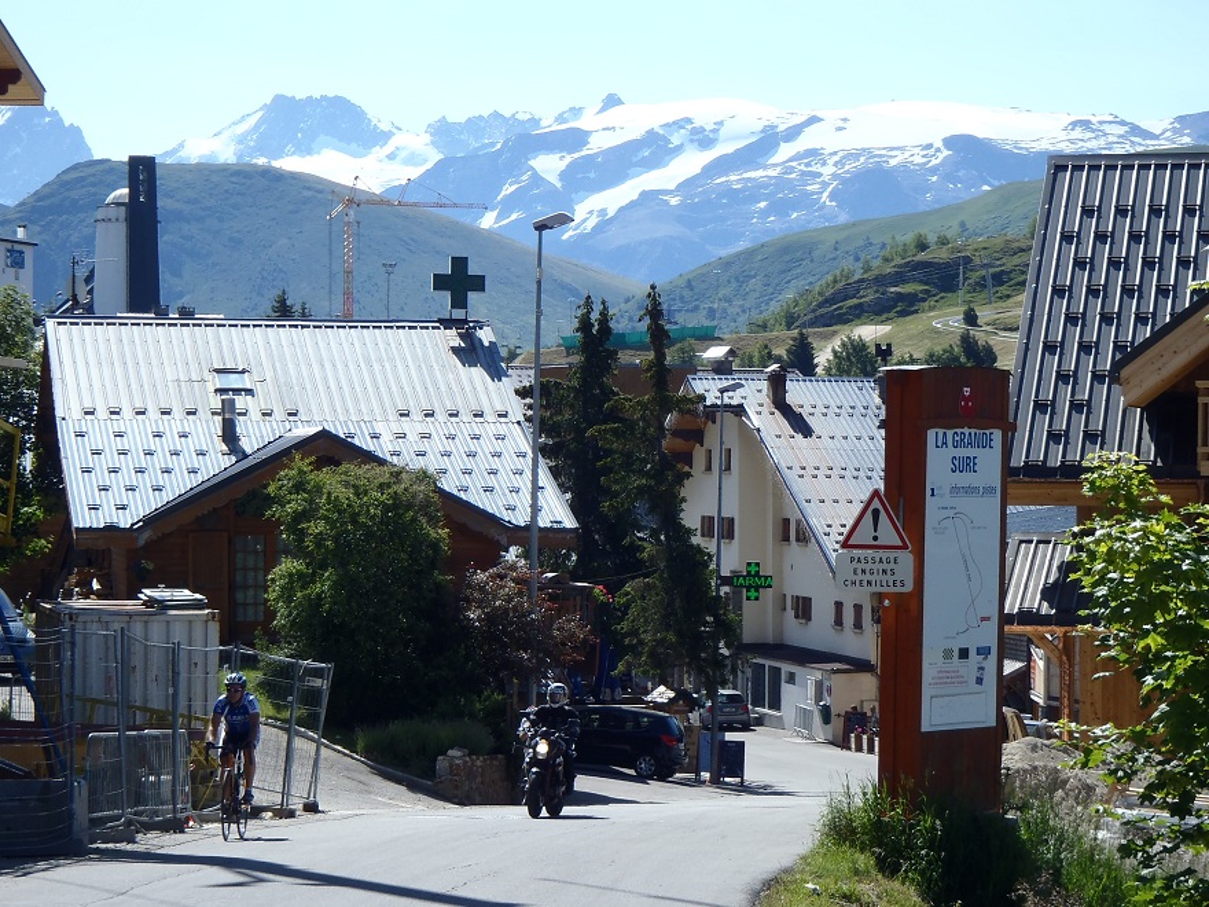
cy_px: 454
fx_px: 3143
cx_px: 604
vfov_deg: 16.4
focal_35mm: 90
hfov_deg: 21.8
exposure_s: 1/400
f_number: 4.6
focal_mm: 16.1
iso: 80
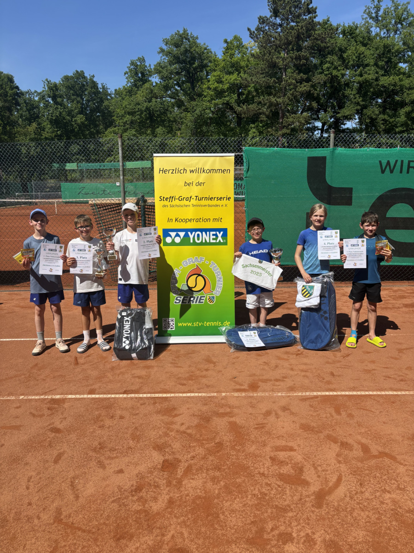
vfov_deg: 67.3
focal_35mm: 26
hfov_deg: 53.1
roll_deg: -0.6
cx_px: 207
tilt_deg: -12.4
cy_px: 276
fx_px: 415
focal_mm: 5.96
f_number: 1.6
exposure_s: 1/4082
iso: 50
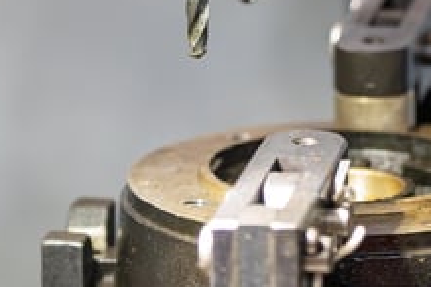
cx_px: 447
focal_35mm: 392
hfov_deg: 5.2
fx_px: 4693
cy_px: -121
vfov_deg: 3.5
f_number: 4
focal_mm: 112
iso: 4000
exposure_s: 1/250
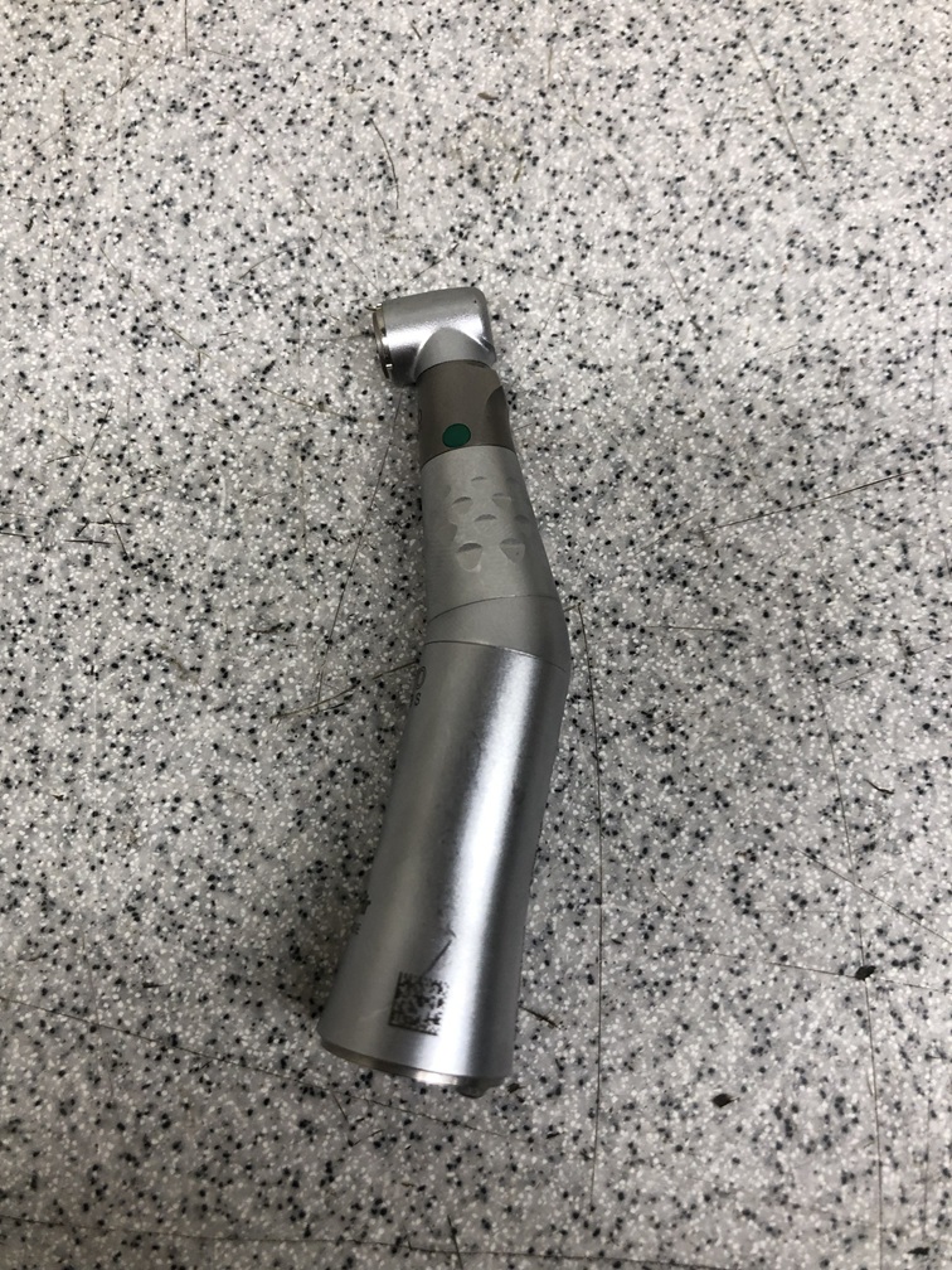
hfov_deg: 49.7
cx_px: 476
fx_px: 1027
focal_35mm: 28
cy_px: 635
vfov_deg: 63.4
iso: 25
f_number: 1.8
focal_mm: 3.99
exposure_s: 1/40
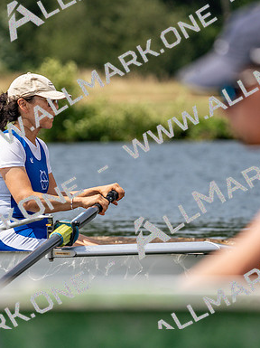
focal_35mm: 470
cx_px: 57
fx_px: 4715
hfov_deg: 3.2
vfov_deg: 4.2
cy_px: 174
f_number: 6.3
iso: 200
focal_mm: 324
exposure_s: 1/1600
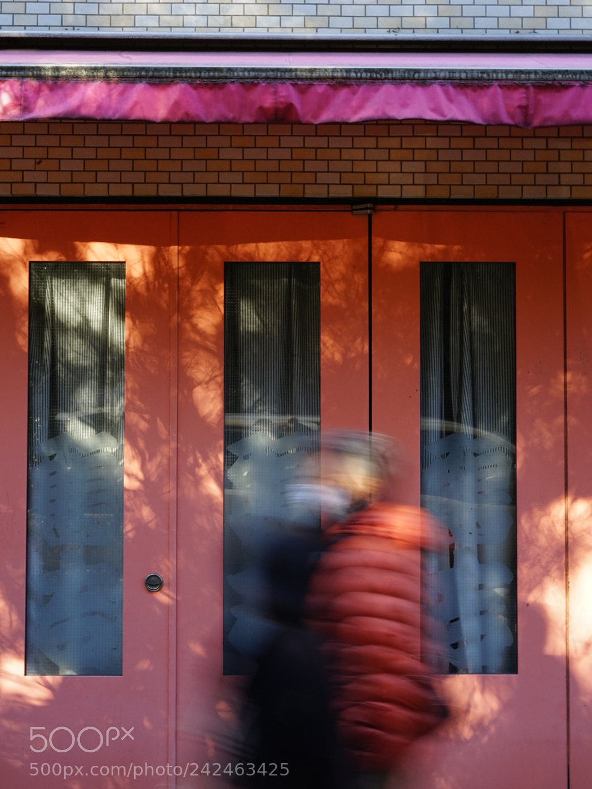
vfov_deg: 34.9
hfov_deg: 26.6
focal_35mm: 55
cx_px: 296
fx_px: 1254
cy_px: 363
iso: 500
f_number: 22
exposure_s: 1/8
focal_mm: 50
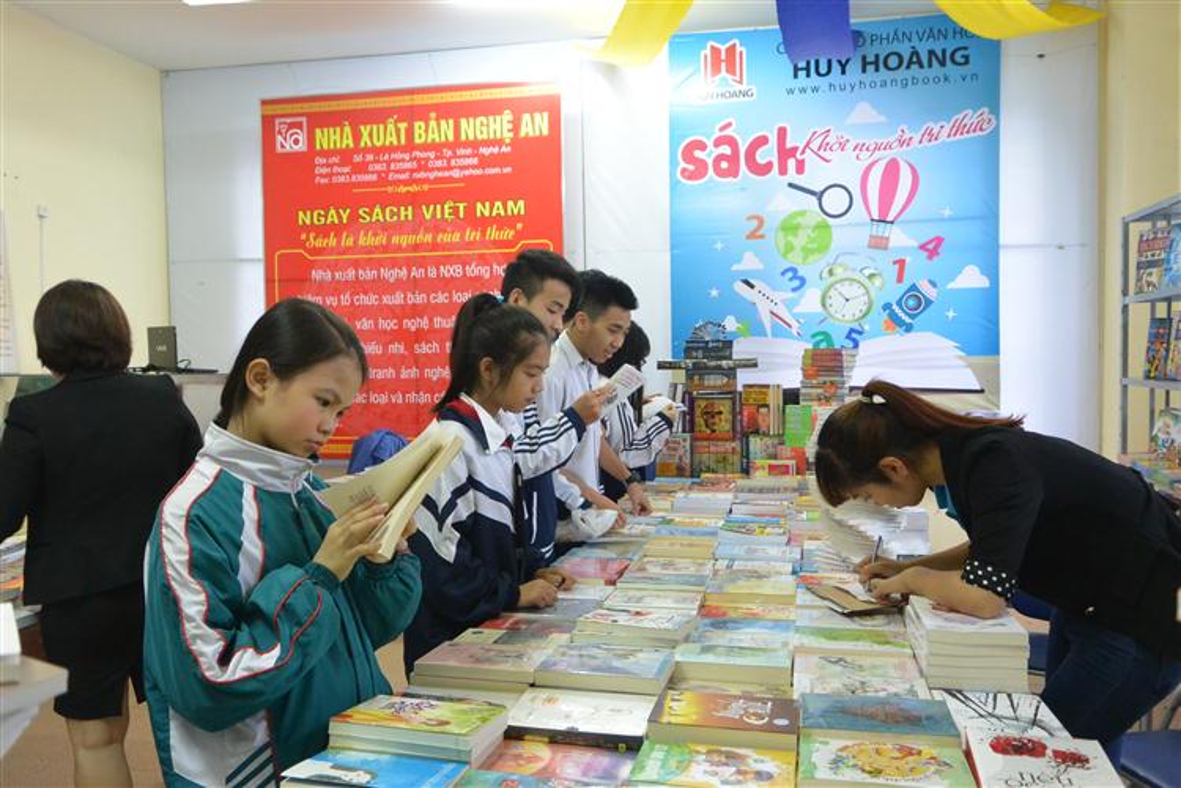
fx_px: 951
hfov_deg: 63.7
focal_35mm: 29
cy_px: 394
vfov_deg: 45.0
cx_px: 590
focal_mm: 11
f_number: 3.5
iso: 800
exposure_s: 1/40
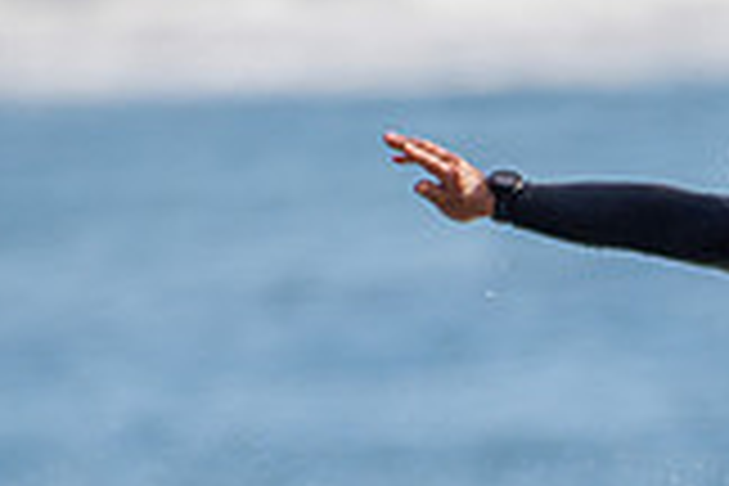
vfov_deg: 0.5
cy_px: 754
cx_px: 459
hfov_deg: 0.8
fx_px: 54529
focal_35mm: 2693
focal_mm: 500
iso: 250
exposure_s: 1/1250
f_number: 5.6
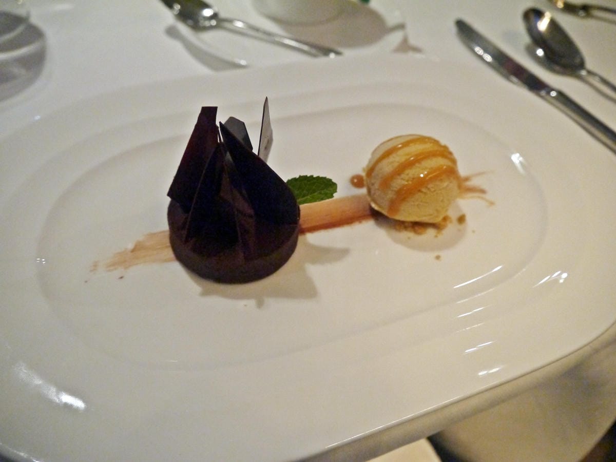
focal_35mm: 28
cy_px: 231
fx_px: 498
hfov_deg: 63.4
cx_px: 308
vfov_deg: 49.7
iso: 1600
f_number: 3.5
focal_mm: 14
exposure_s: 1/40
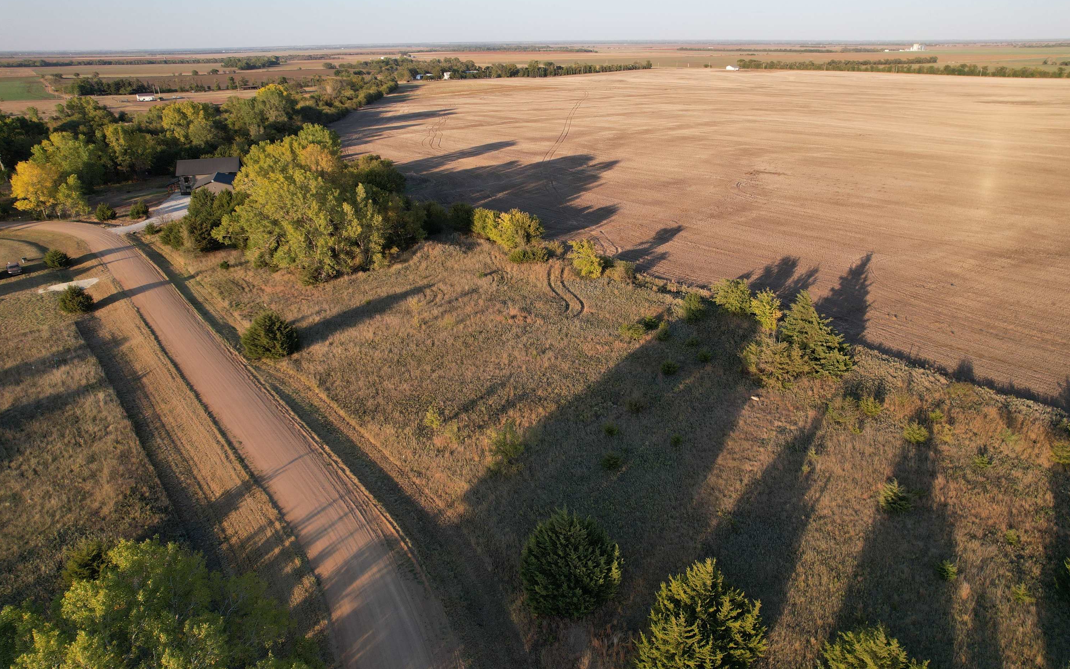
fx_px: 671
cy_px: 304
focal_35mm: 23
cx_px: 539
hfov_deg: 77.2
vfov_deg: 52.9
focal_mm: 8.38
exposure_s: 1/125
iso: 100
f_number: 2.8
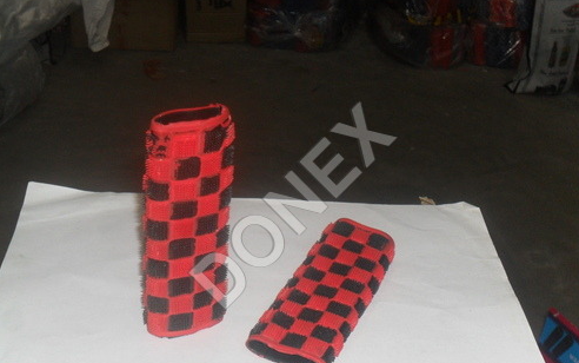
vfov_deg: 23.2
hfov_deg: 36.3
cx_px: 292
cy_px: 206
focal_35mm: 56
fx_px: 884
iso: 200
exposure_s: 1/60
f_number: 5
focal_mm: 9.3
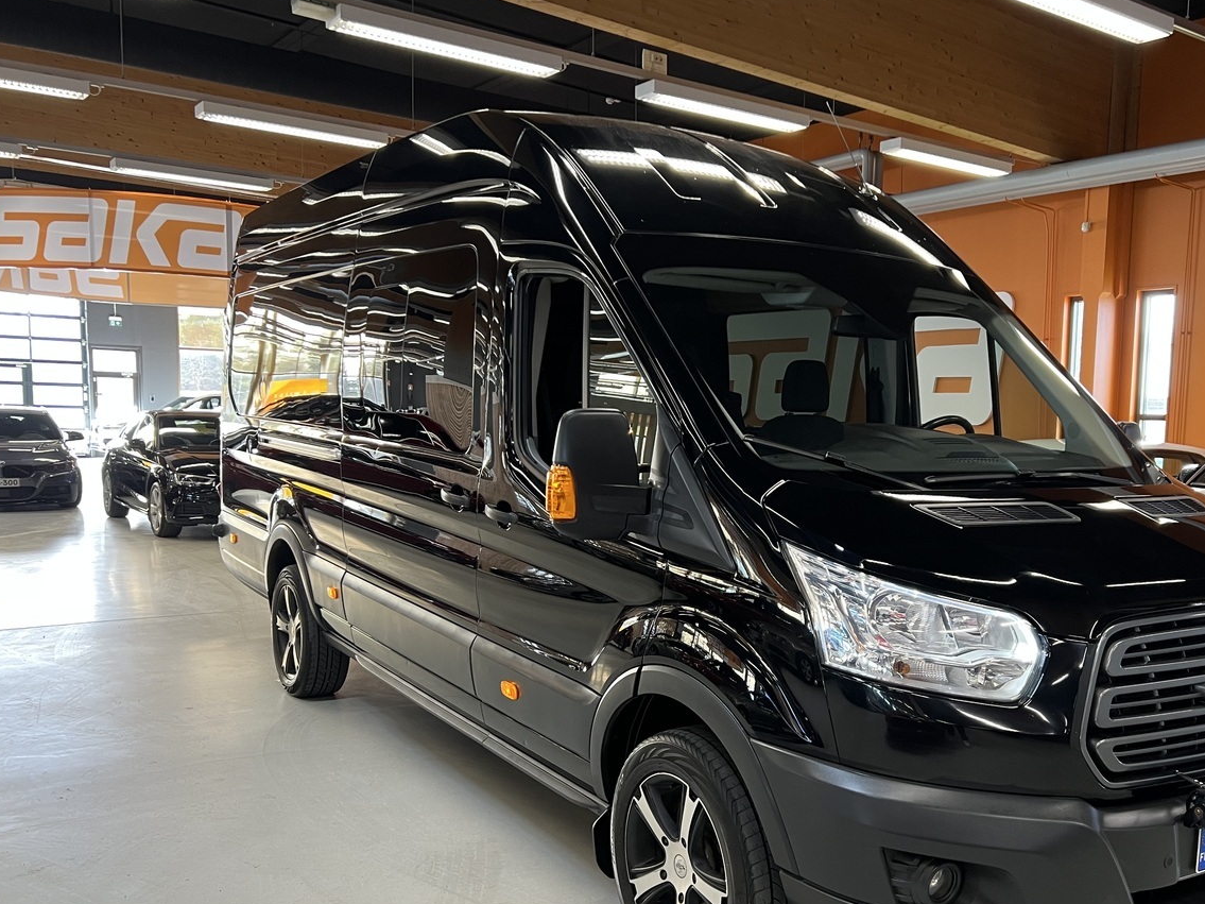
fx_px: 1149
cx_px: 720
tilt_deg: -5.4
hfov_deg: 55.0
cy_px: 532
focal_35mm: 33
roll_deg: -1.8
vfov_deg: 42.8
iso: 125
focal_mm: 5.7
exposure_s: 1/50
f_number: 1.5
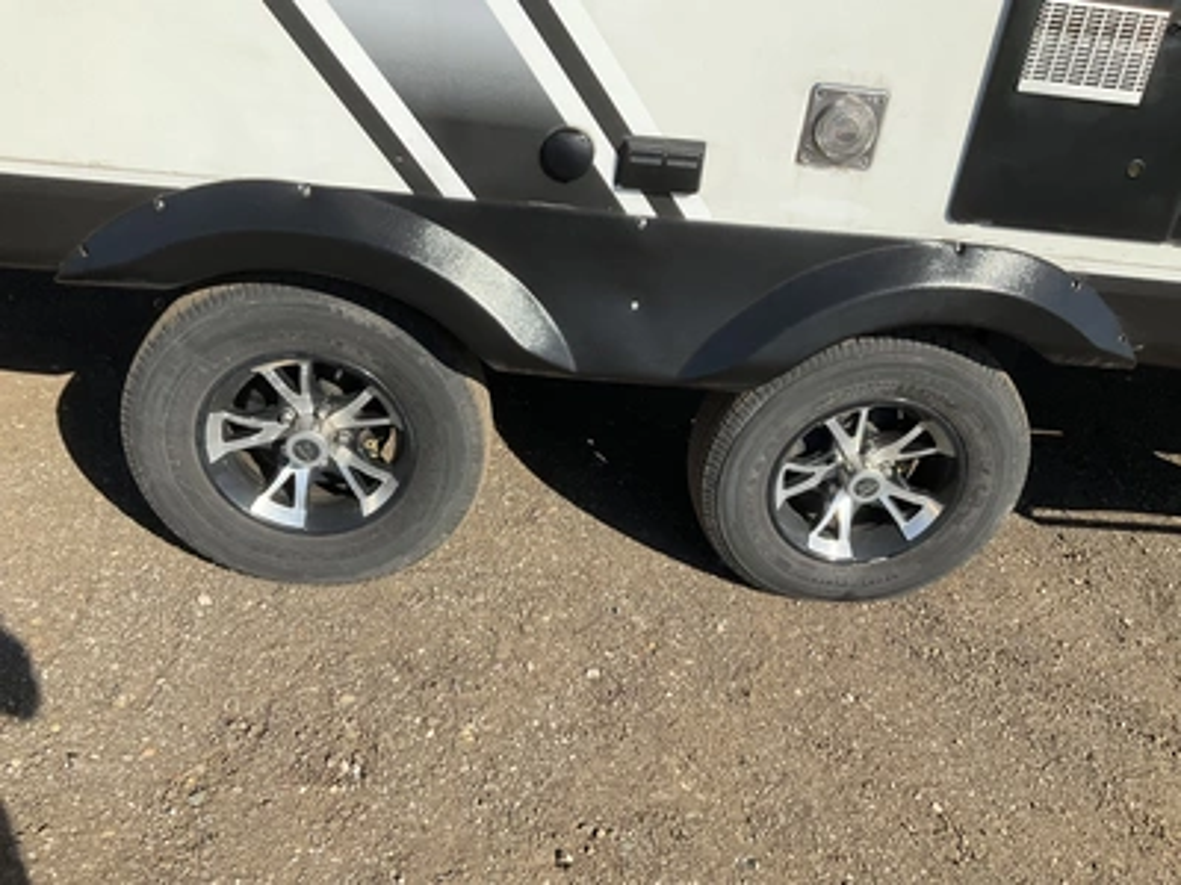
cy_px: 442
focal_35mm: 29
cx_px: 590
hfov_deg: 61.7
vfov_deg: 48.2
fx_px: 989
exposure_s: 1/1377
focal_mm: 3
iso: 25
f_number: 1.8
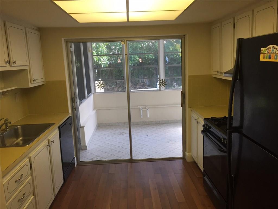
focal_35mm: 29
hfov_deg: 61.7
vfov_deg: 48.2
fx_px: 233
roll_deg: +2.0
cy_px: 104
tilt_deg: -9.1
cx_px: 139
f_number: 2.2
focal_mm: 4.15
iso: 32
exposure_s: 1/30
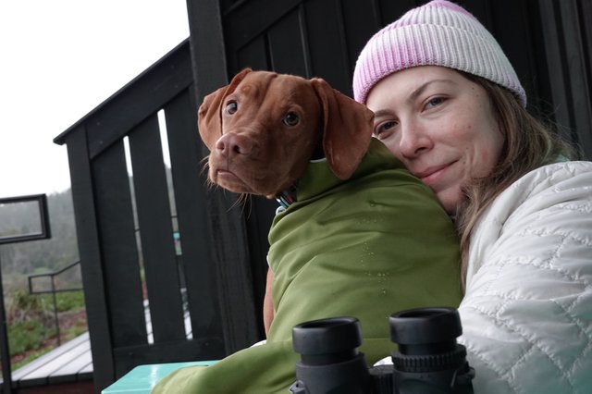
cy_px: 197
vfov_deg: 31.9
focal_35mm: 42
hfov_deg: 46.4
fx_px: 690
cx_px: 296
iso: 800
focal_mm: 15.59
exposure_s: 1/60
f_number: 4
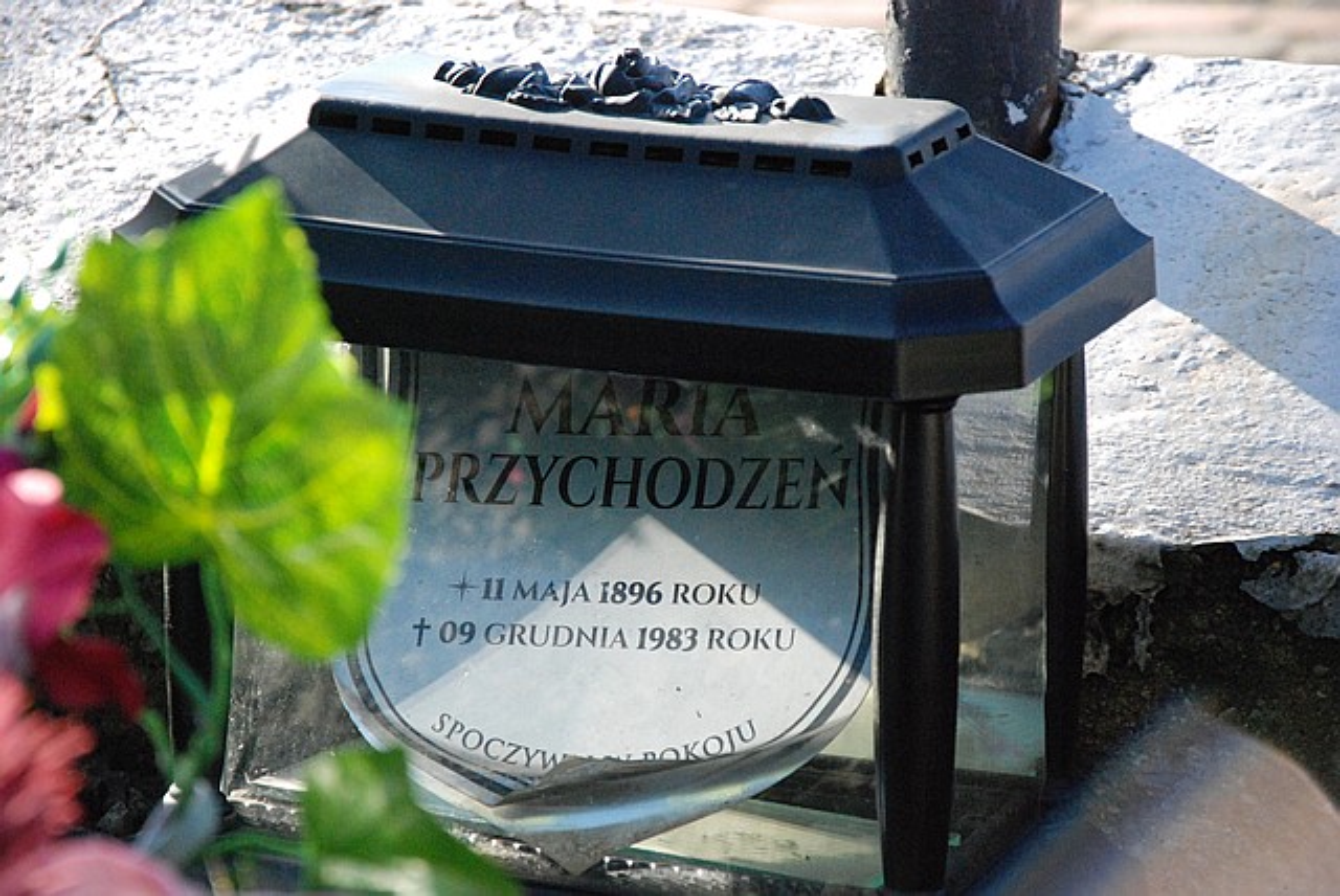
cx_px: 670
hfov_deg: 13.0
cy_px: 448
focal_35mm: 158
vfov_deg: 8.7
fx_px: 5868
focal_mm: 105
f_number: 5.6
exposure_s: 1/1250
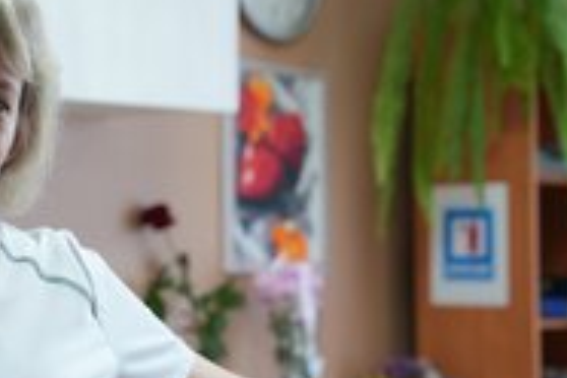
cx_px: 40
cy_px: 245
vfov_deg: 12.0
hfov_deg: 17.6
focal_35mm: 114
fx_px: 1795
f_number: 2.8
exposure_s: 1/50
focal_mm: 53
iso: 200
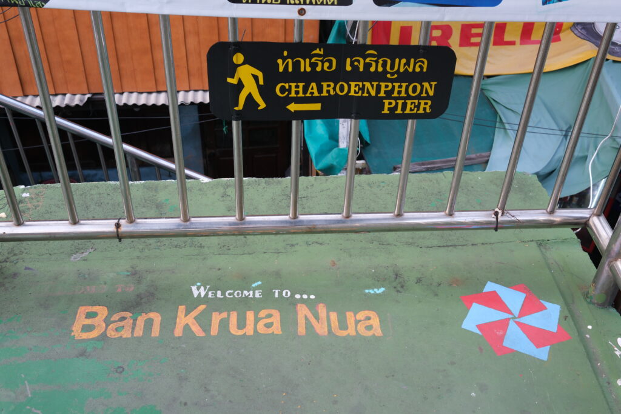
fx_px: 604
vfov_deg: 37.9
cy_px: 207
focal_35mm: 35
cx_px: 310
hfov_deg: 54.4
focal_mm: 23
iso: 500
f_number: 5.6
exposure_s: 1/100
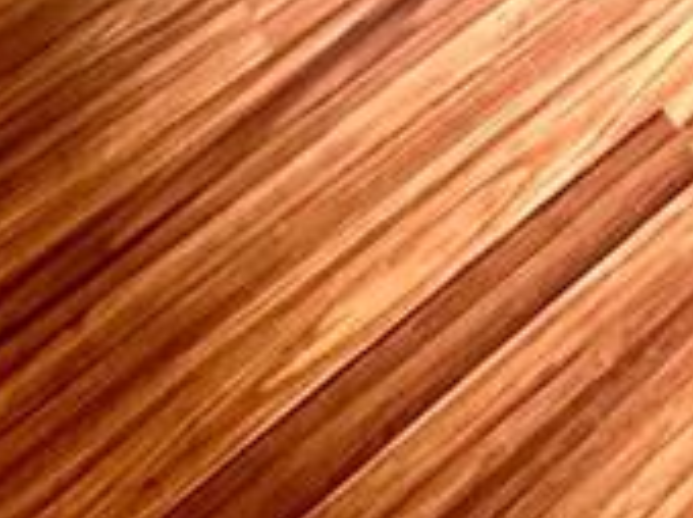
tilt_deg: -17.8
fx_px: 1979
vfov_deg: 8.9
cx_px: 1651
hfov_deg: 14.0
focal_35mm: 99
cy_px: -1383
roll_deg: +2.6
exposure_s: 1/99
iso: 200
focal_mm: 2.22
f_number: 2.2
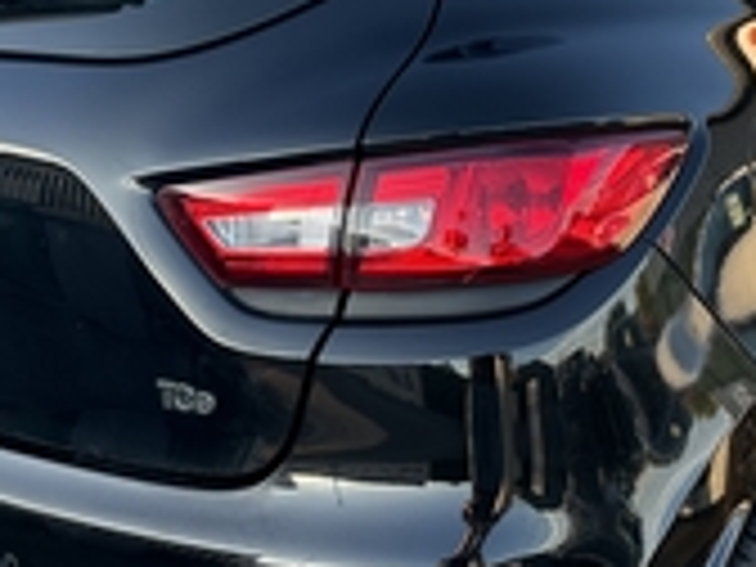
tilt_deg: -14.4
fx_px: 1594
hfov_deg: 26.4
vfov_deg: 20.1
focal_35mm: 73
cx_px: 549
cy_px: 236
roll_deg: +0.9
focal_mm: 6.86
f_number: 1.78
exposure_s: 1/283
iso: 80
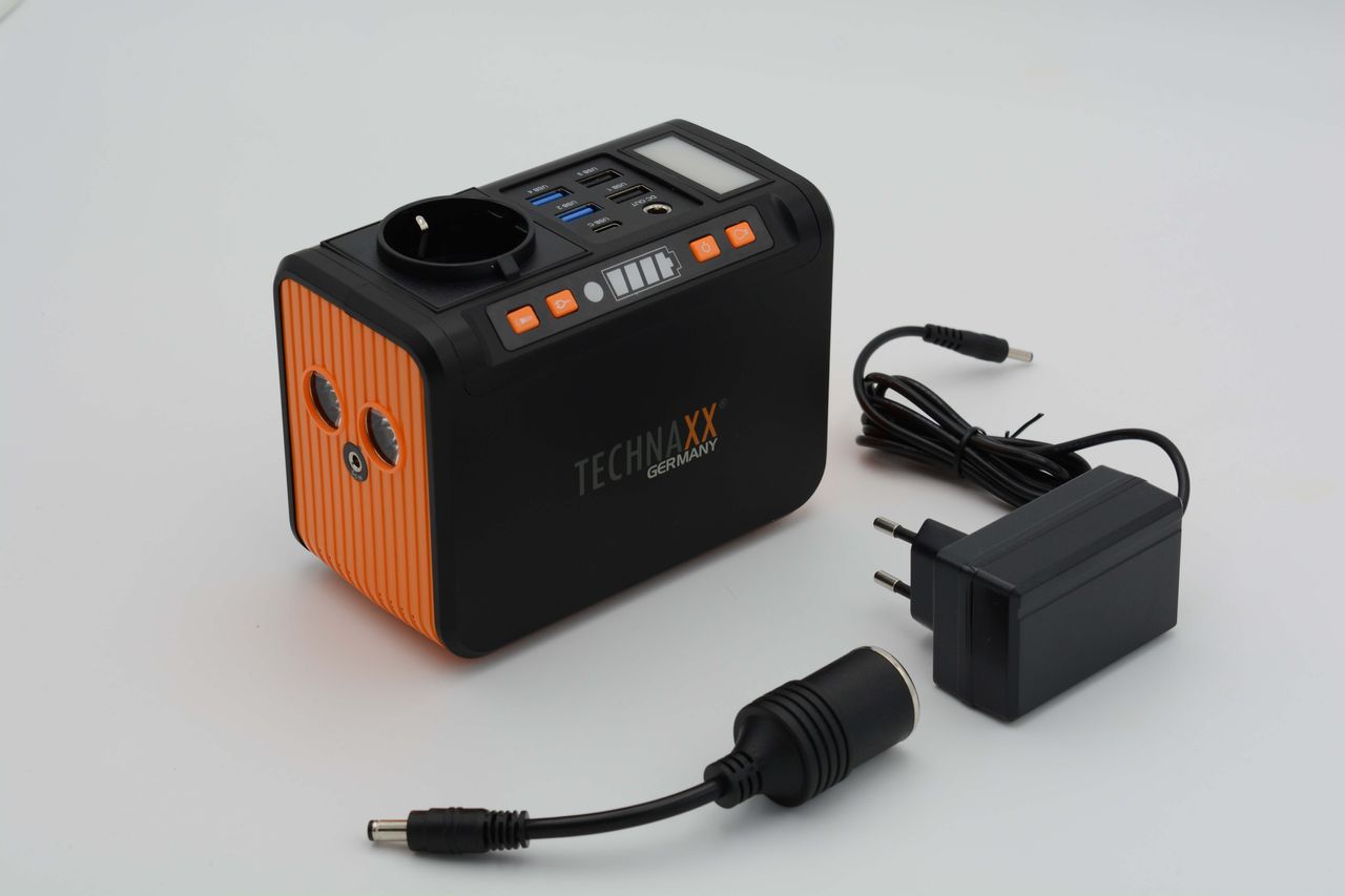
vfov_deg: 16.5
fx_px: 3082
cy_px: 448
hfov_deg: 24.6
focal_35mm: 82
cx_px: 672
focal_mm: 55
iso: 200
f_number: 9
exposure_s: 1/40
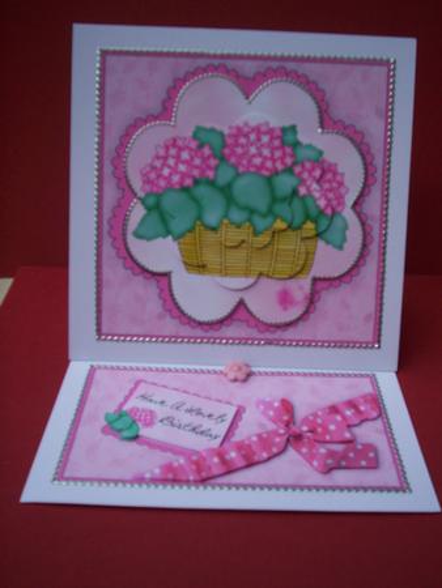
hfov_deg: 39.7
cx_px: 221
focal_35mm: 36
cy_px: 294
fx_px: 612
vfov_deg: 51.3
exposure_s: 1/1033
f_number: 4.5
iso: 100
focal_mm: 5.9
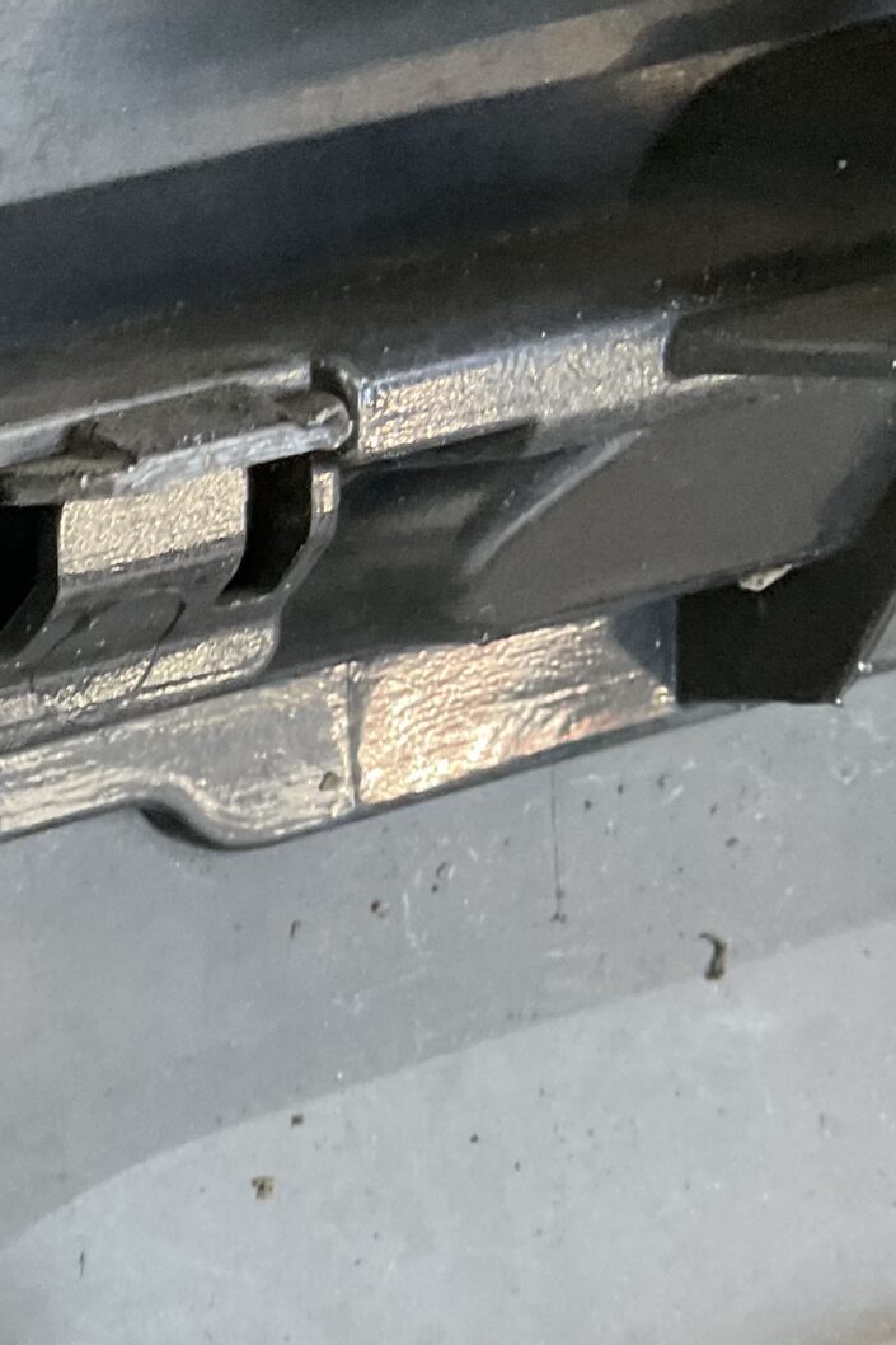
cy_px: 1069
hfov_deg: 16.1
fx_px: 2726
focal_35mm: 73
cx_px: -649
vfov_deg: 27.2
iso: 160
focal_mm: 3
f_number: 1.8
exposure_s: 1/50
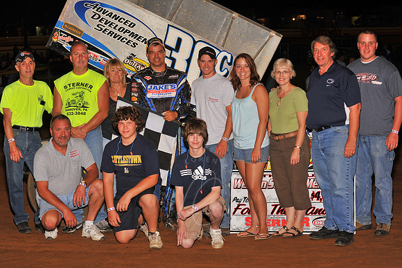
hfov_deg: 25.4
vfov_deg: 17.1
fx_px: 894
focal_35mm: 80
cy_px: 134
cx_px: 201
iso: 500
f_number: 7.1
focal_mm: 80
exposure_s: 1/320
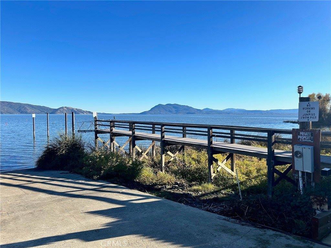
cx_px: 166
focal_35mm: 24
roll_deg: +0.0
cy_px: 124
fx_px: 229
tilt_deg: -2.2
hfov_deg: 71.6
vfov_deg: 56.8
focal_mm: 6.86
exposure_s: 1/4016
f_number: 1.78
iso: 80
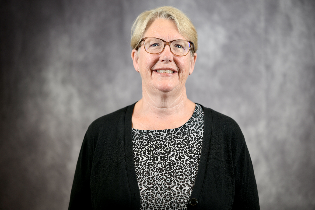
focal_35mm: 85
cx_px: 158
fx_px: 744
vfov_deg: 16.1
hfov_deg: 23.9
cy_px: 105
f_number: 1.8
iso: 100
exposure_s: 1/80
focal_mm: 85
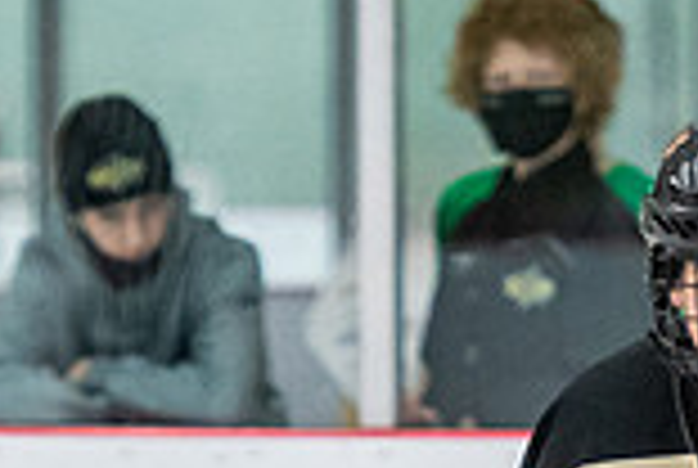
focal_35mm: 959
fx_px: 18629
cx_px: 626
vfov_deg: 1.4
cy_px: 594
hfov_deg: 2.1
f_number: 2.8
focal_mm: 135
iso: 2200
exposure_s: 1/640
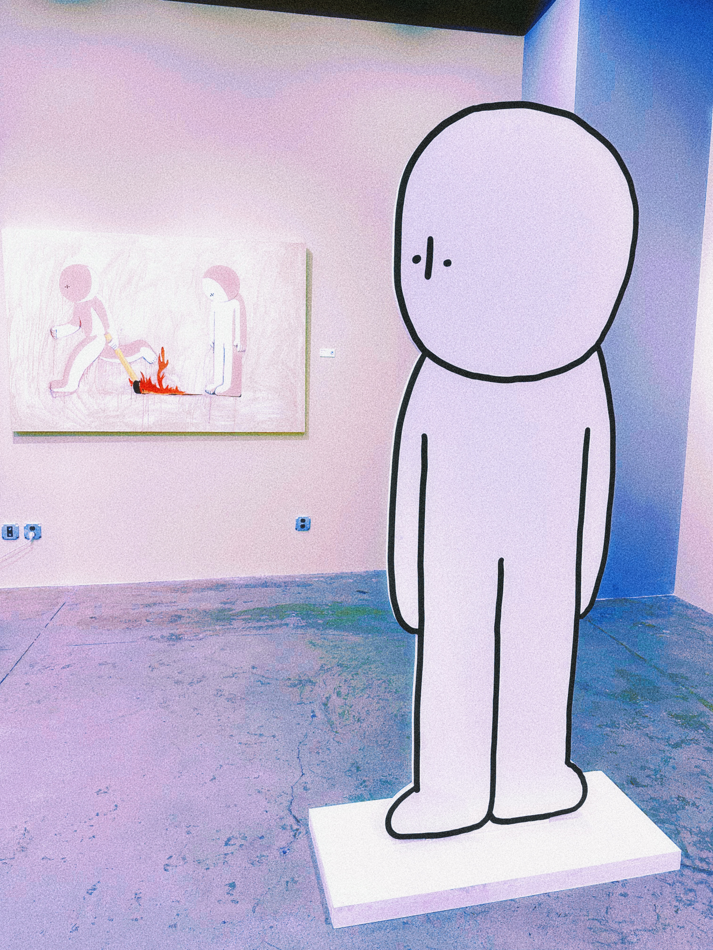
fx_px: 659
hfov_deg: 56.8
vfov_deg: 71.6
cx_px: 356
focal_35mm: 24
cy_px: 475
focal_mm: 6.86
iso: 100
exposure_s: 1/100
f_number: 1.78
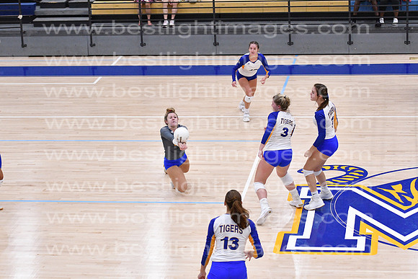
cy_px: 140
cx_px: 209
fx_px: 1219
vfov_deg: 13.0
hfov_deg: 19.5
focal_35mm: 105
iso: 6400
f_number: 3.2
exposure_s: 1/1000
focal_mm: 70
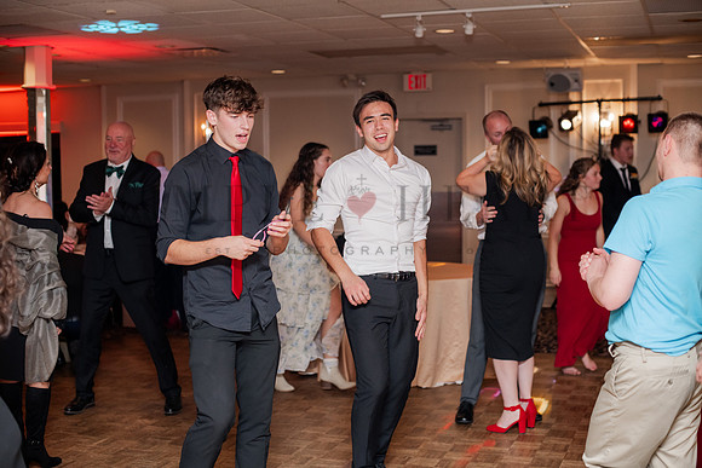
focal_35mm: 50
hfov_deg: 39.6
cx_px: 351
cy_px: 234
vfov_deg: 27.0
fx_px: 975
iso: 640
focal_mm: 50
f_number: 3.2
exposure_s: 1/320
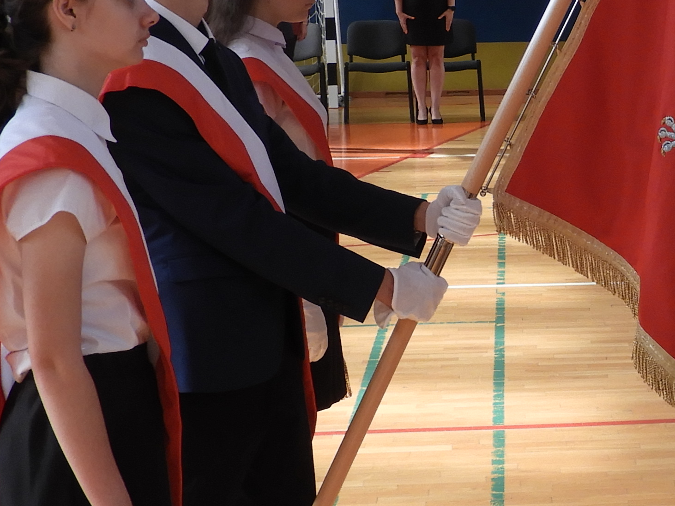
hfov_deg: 16.1
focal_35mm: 117
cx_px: 838
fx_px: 2282
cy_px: 304
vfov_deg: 12.7
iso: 100
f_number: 3.6
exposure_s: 1/40
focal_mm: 5.9
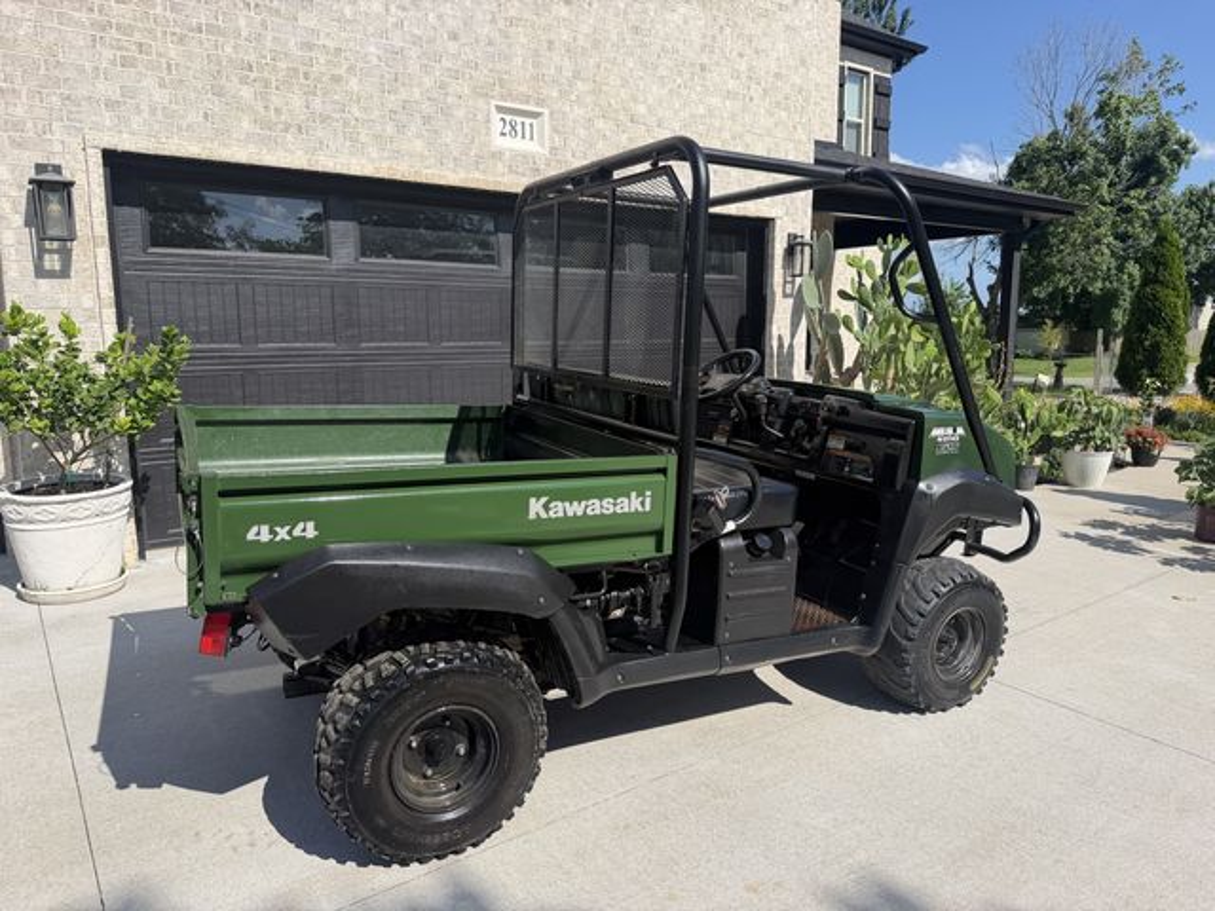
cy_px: 456
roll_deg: +1.6
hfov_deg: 71.6
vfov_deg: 56.8
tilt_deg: -9.0
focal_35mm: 24
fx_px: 842
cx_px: 608
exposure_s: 1/4405
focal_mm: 6.76
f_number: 1.78
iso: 80
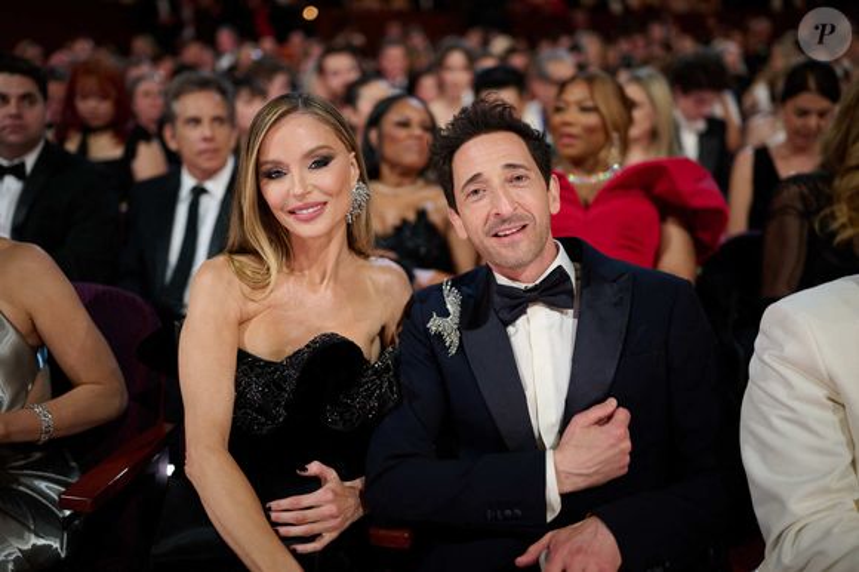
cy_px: 286
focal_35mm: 35
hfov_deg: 54.5
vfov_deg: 37.8
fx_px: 835
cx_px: 430
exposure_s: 1/80
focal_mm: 35
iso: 320
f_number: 1.2
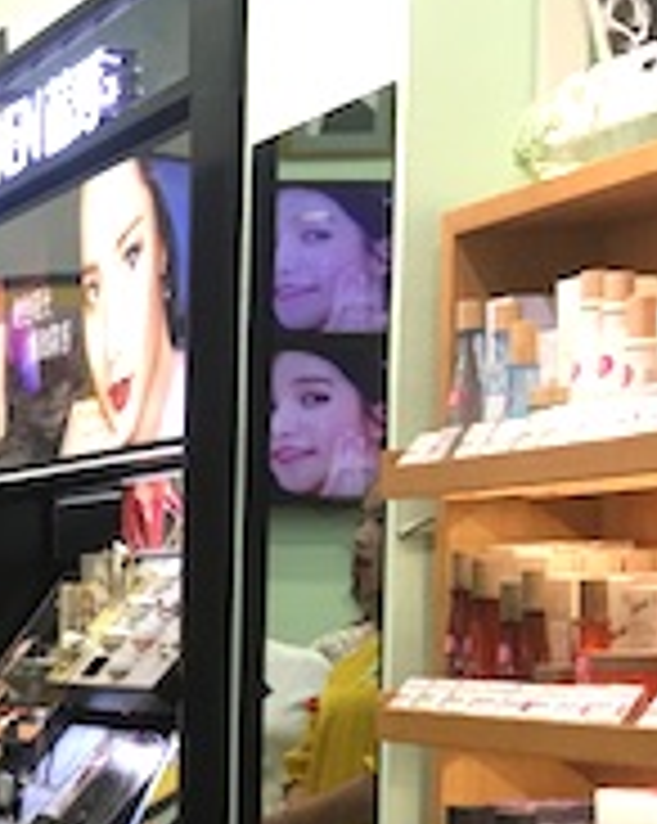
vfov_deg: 18.1
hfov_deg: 12.2
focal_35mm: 105
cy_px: 718
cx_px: -824
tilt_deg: -1.3
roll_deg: -0.9
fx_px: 2556
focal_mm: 4.15
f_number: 2.2
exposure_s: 1/33
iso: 25
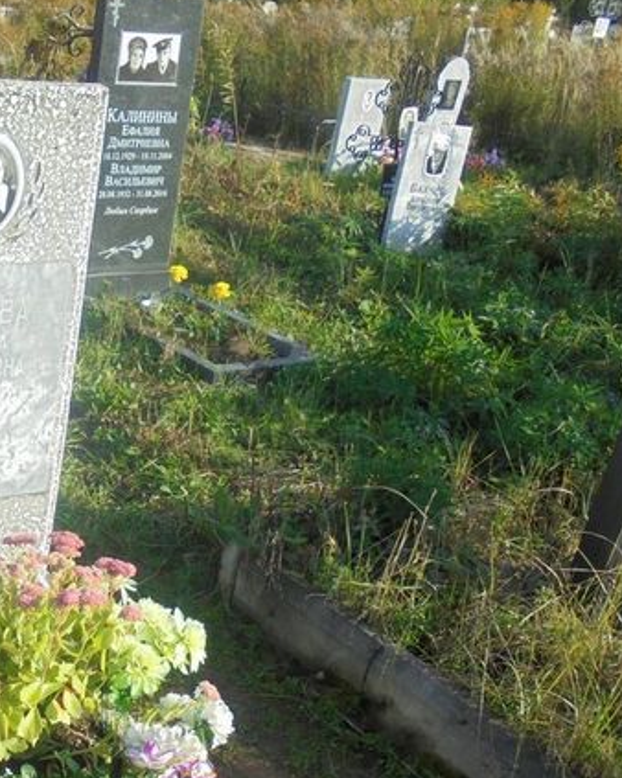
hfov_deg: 29.9
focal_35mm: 48
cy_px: 539
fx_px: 1105
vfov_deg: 38.2
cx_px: 42
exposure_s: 1/400
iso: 100
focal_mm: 4.6
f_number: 3.5
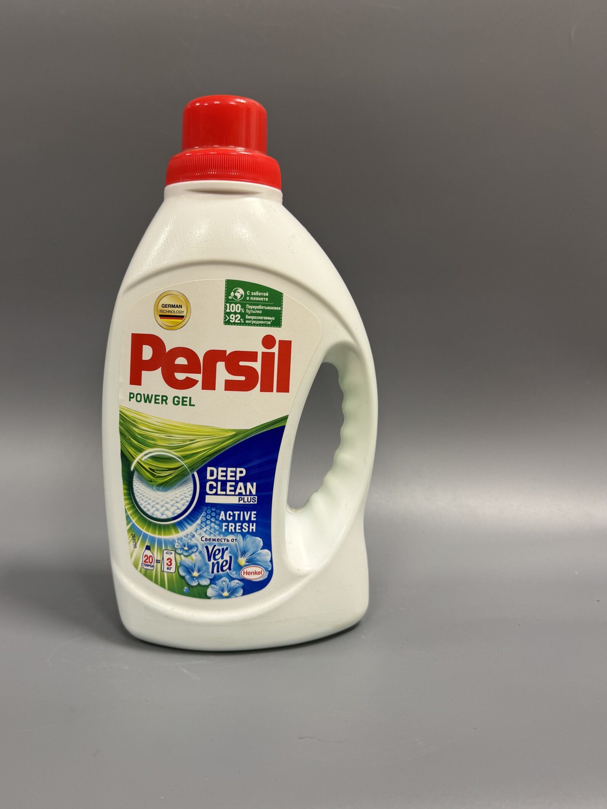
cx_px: 244
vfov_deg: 61.6
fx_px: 678
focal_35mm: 29
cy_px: 375
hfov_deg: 48.0
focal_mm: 6.76
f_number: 1.78
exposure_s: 1/50
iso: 100
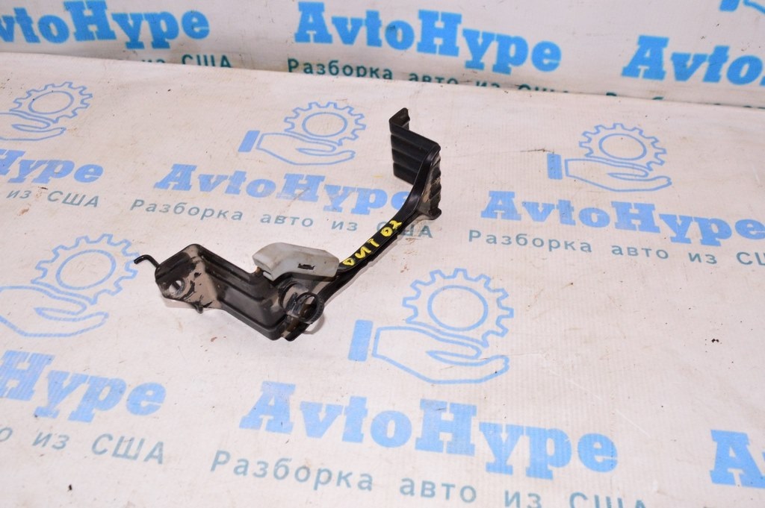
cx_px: 382
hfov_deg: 57.3
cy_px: 254
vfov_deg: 39.9
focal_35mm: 33
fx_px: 701
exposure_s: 1/125
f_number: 8
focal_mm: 22
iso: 1600
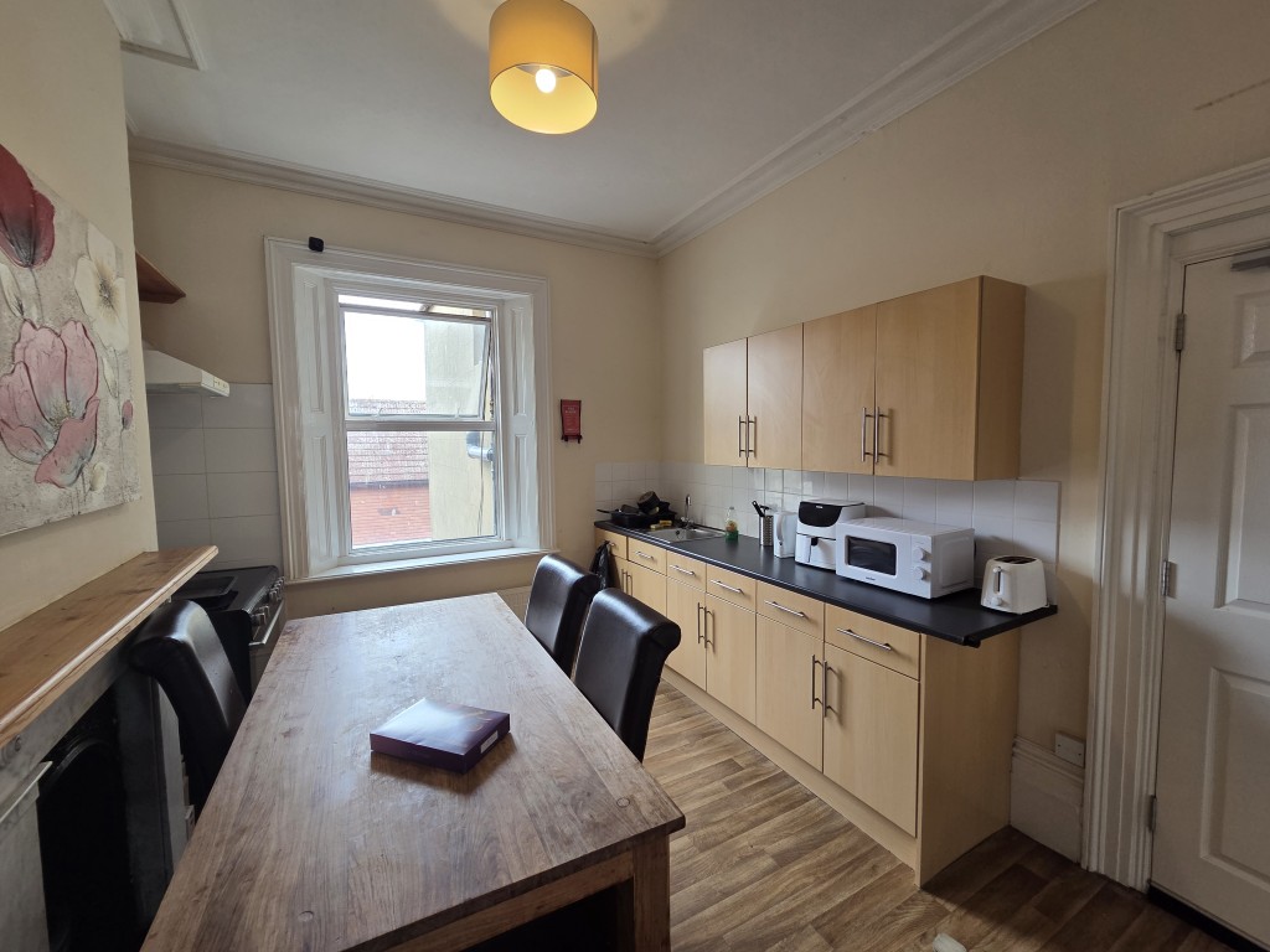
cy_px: 476
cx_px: 635
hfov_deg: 106.2
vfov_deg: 89.9
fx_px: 477
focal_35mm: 13
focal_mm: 2.2
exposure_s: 1/100
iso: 100
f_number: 2.2
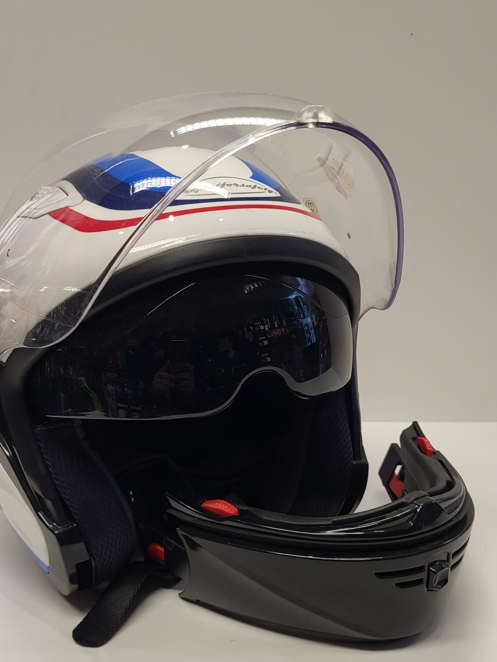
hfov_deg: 38.6
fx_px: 708
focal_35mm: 37
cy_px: 385
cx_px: 230
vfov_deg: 49.9
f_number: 1.8
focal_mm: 5.4
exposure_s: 1/100
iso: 160
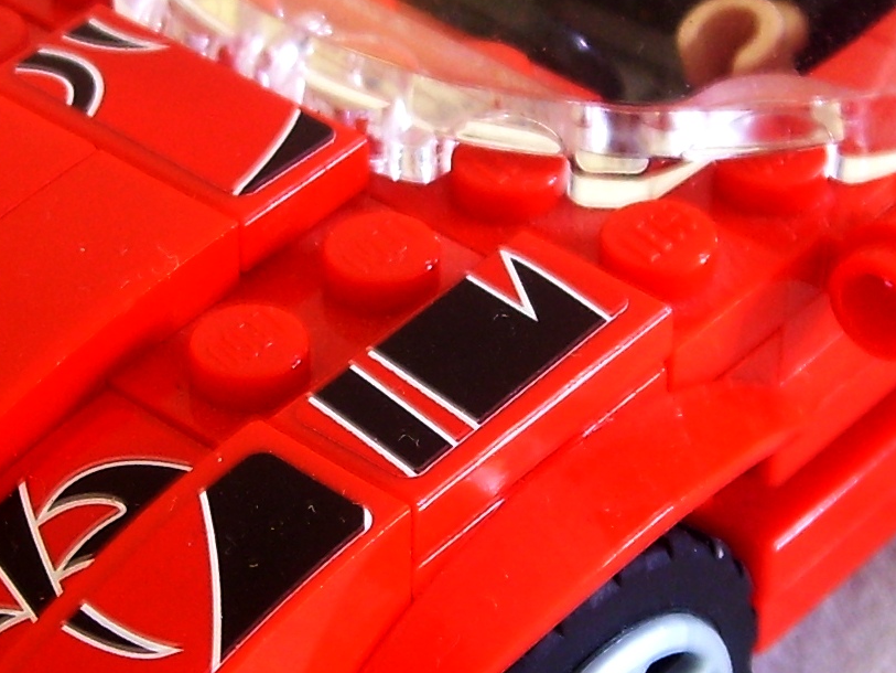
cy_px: 279
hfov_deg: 17.1
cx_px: 327
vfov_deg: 12.9
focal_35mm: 115
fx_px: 2977
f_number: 2.8
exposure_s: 1/3
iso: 50
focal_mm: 5.8
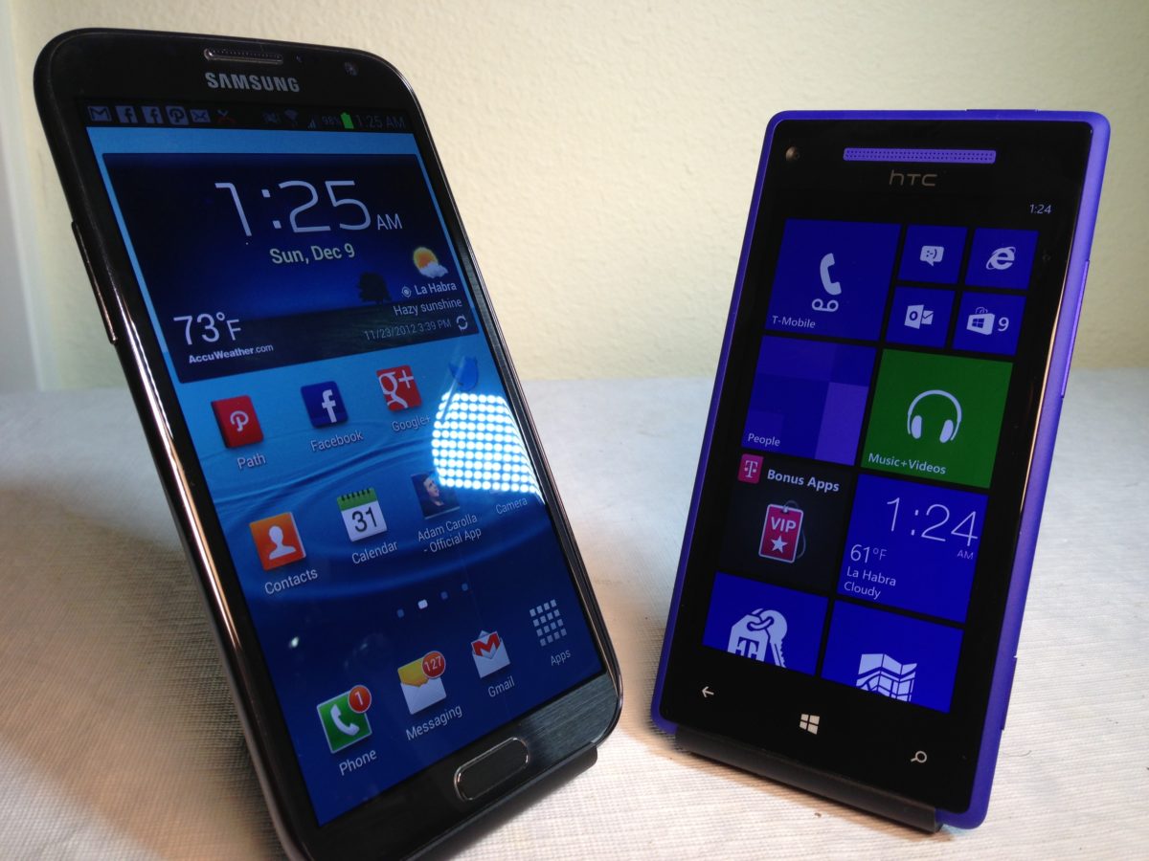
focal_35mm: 33
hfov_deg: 55.4
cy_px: 430
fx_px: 1095
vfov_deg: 42.9
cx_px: 574
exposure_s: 1/120
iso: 50
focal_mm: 4.13
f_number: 2.4
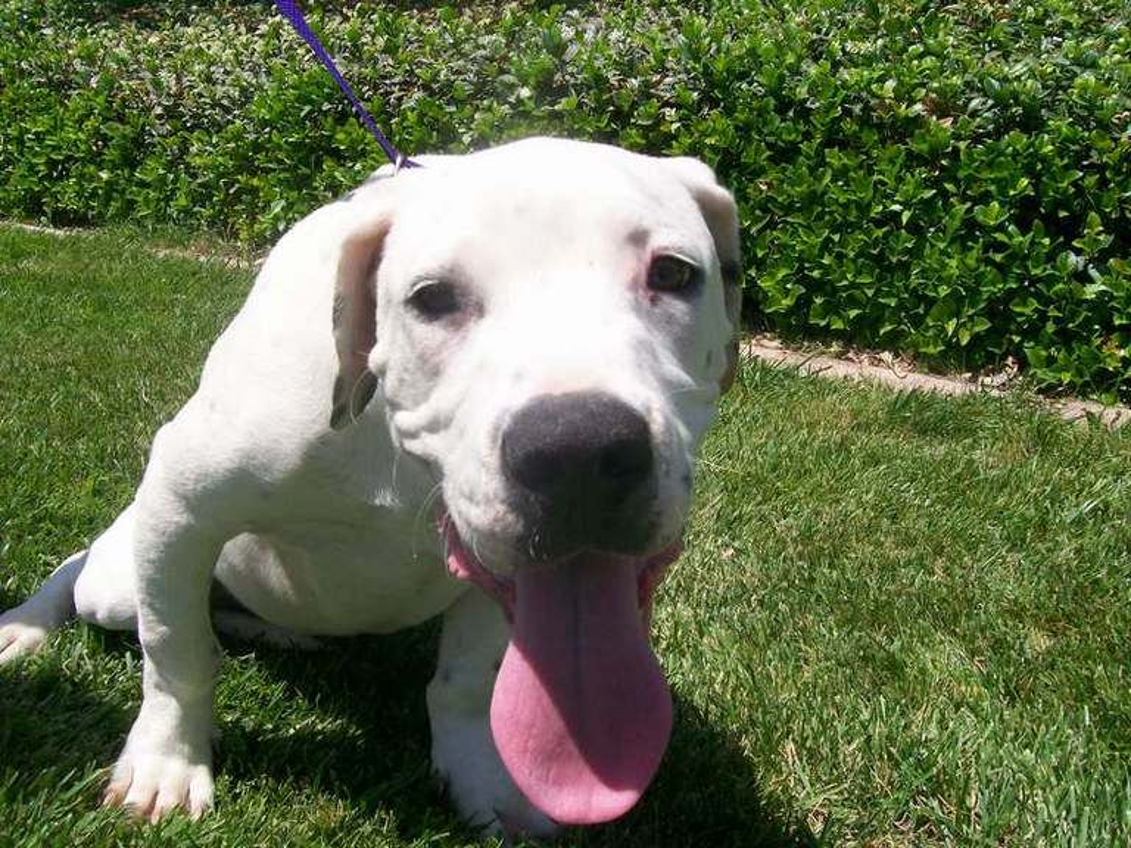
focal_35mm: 36
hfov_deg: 51.4
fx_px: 1176
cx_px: 566
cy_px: 424
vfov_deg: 39.7
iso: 80
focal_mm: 6
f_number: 4.8
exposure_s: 1/678
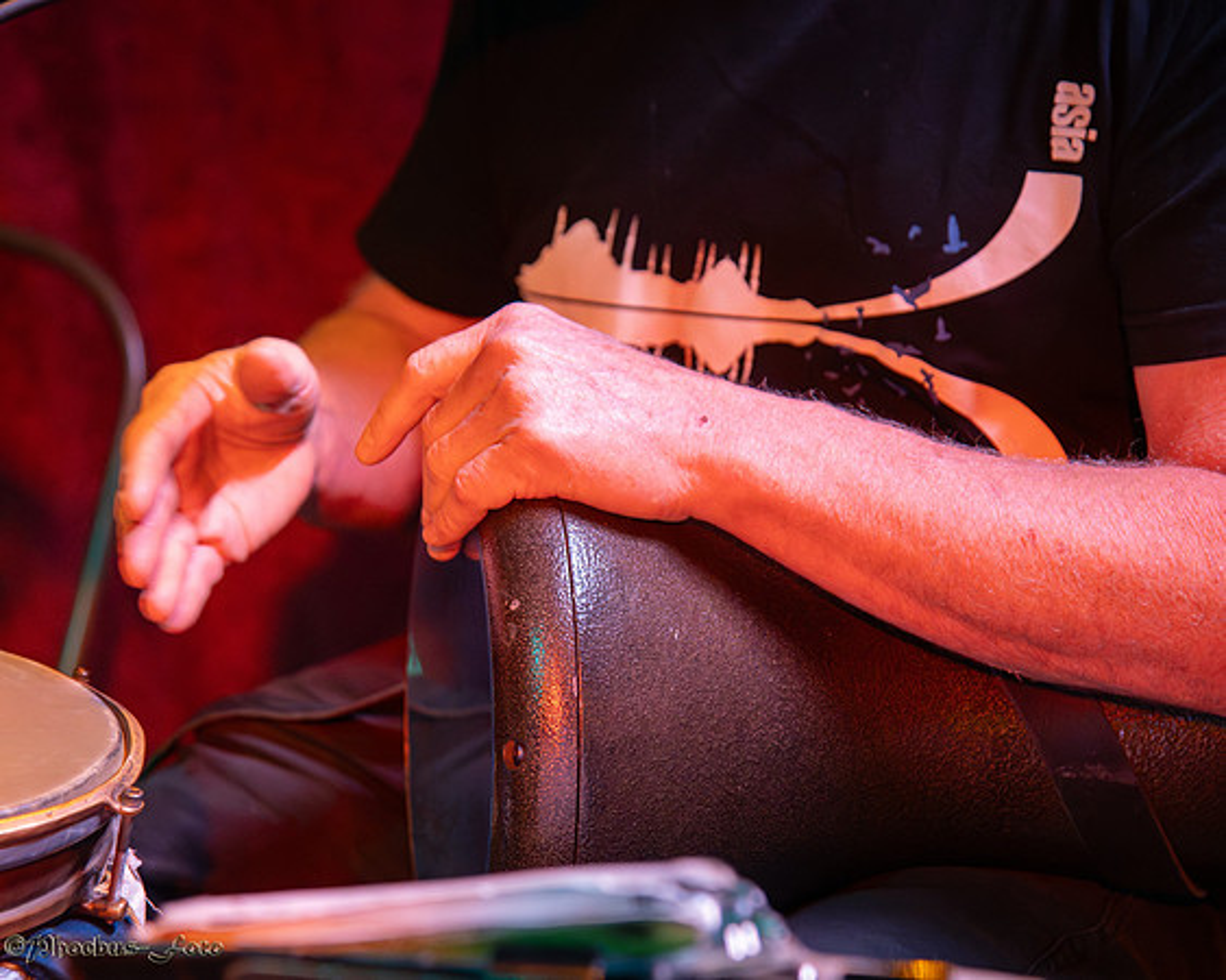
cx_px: 573
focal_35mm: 102
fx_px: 3713
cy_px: 523
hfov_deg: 18.7
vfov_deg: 15.0
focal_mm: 85
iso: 12800
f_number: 4
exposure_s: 1/250
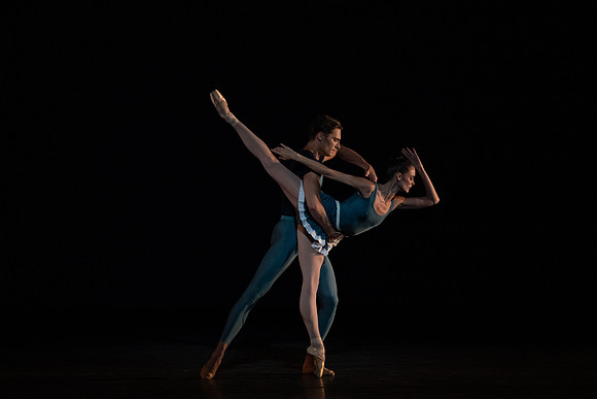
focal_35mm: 367
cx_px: 298
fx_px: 6087
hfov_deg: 5.6
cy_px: 200
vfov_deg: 3.7
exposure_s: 1/320
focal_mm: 367
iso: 8000
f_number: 5.6
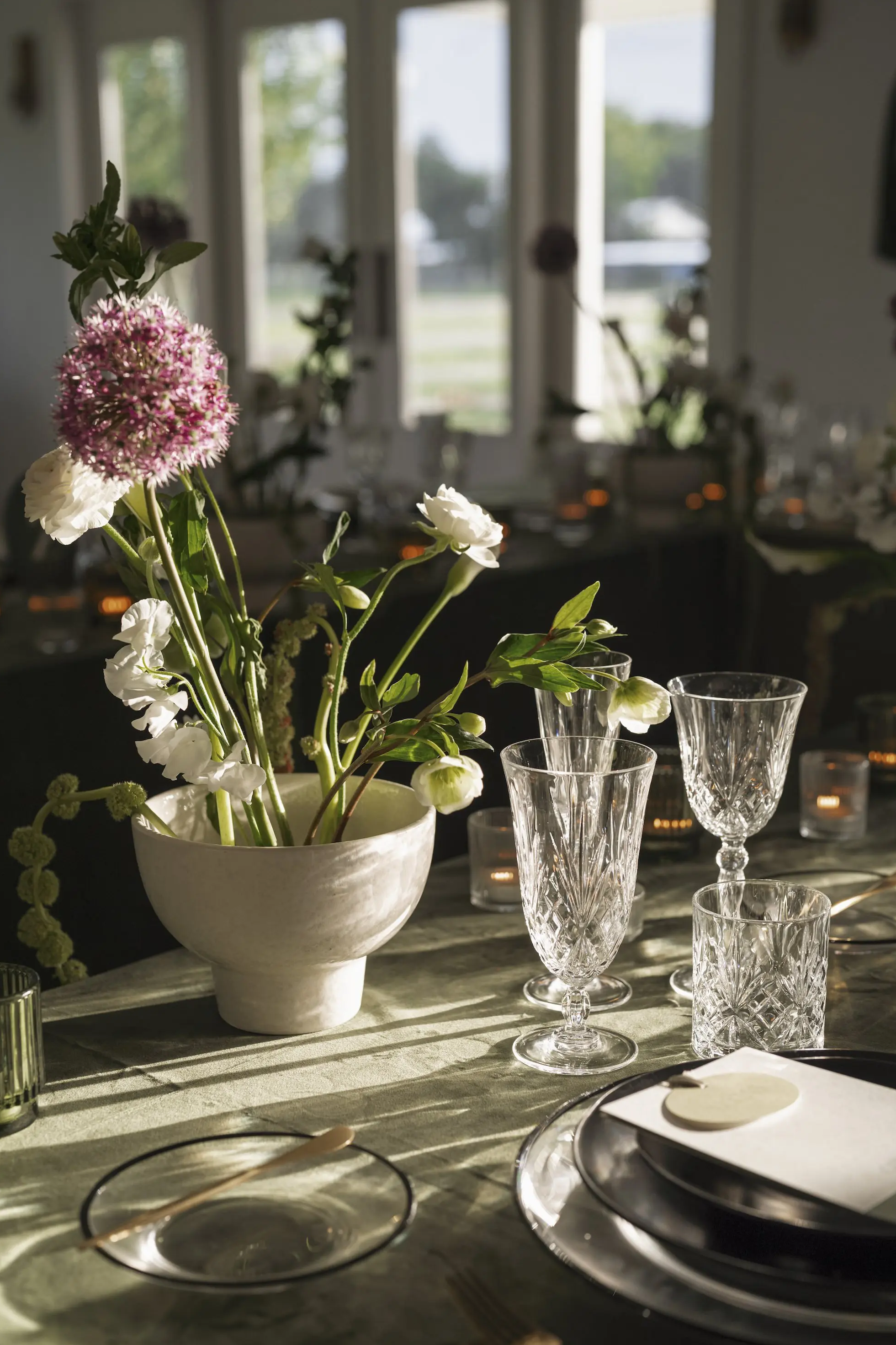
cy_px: 677
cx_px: 454
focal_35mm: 51
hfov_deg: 26.5
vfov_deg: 38.9
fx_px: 1904
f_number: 3.2
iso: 400
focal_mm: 50
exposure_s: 1/640
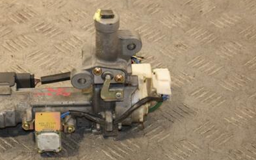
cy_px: 92
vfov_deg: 10.8
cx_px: 66
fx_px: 844
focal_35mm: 121
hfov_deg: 17.2
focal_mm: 52
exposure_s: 1/200
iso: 800
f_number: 5.6
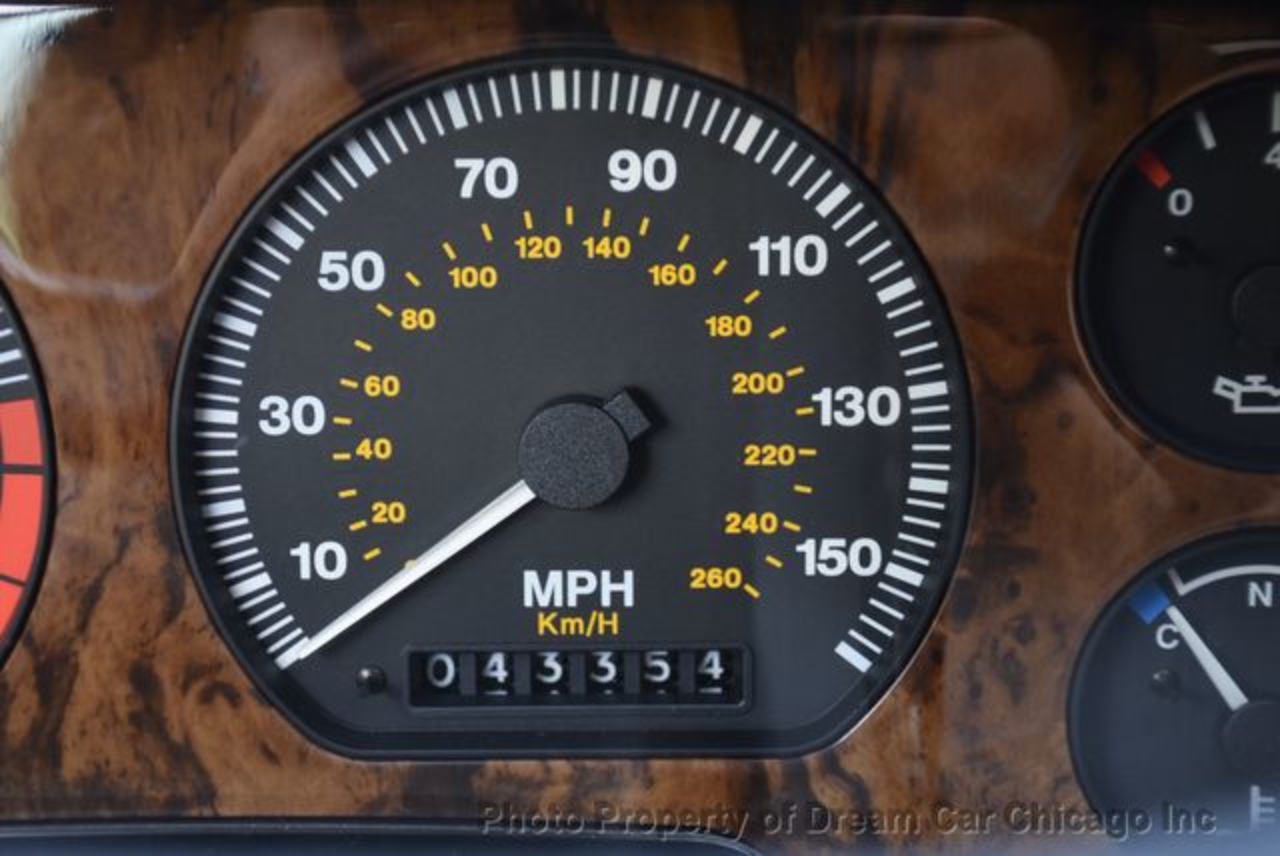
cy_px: 428
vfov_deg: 17.5
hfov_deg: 26.0
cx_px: 640
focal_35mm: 78
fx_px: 2776
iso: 560
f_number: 4.8
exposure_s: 1/60
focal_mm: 52
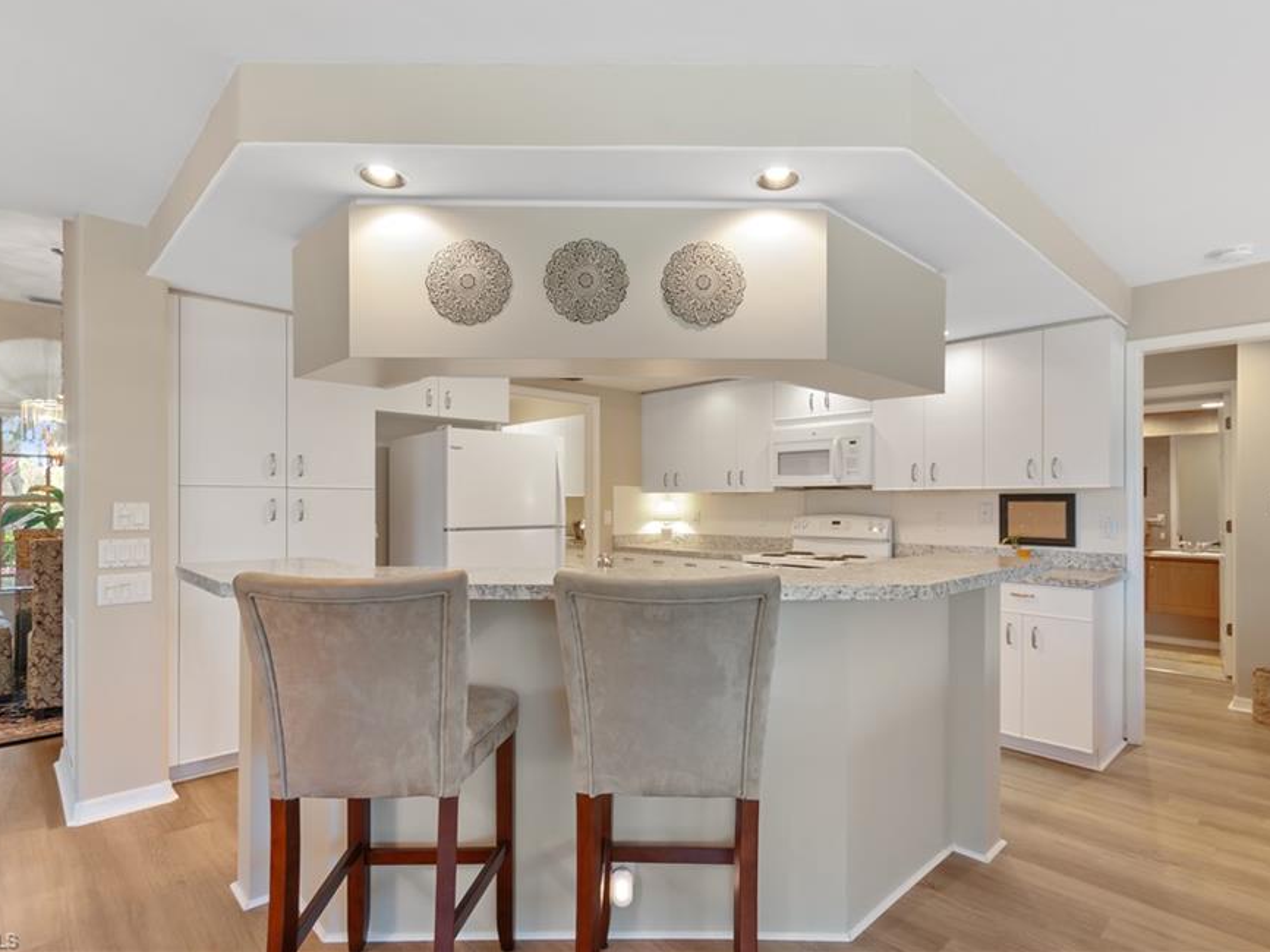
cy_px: 456
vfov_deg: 74.7
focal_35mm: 17
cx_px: 665
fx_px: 624
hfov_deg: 91.0
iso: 200
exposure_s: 1
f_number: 8
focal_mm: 10
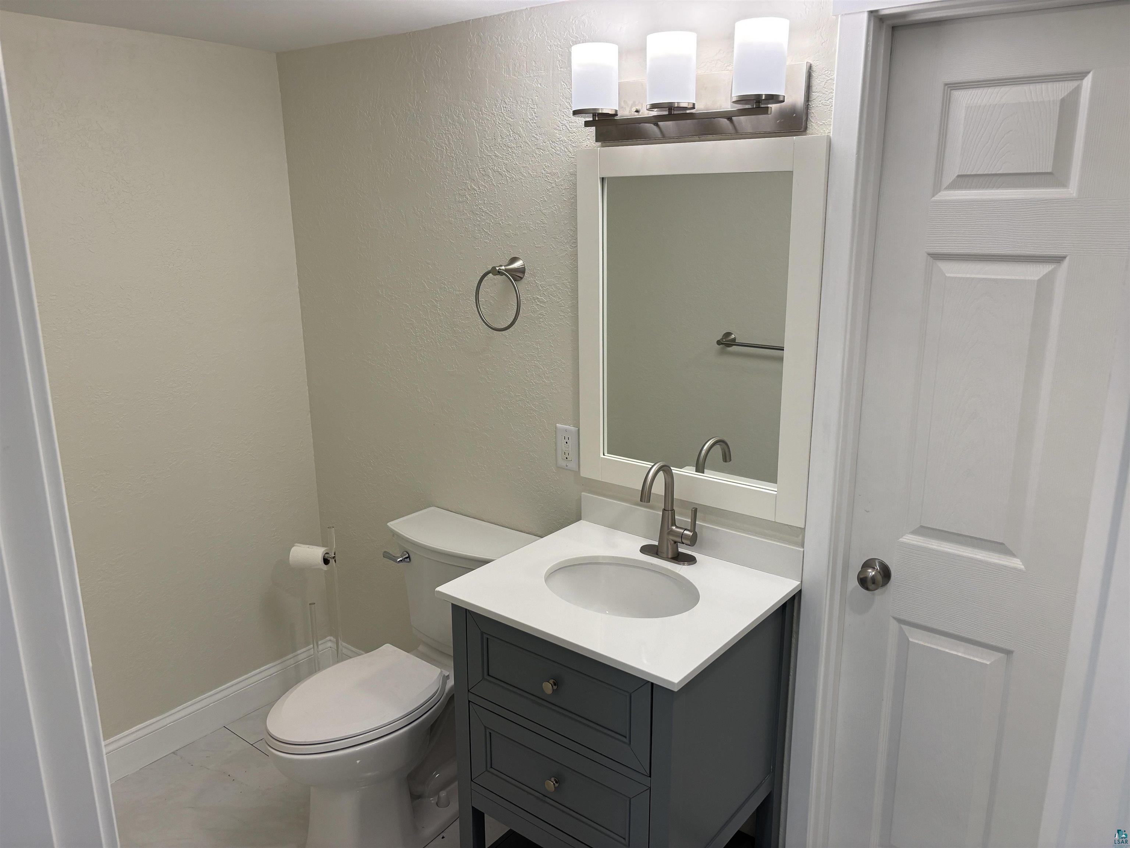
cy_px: 424
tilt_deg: -13.9
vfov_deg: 53.1
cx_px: 565
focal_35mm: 26
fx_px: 849
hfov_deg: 67.3
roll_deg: -0.1
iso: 80
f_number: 1.6
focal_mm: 5.96
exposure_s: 1/120
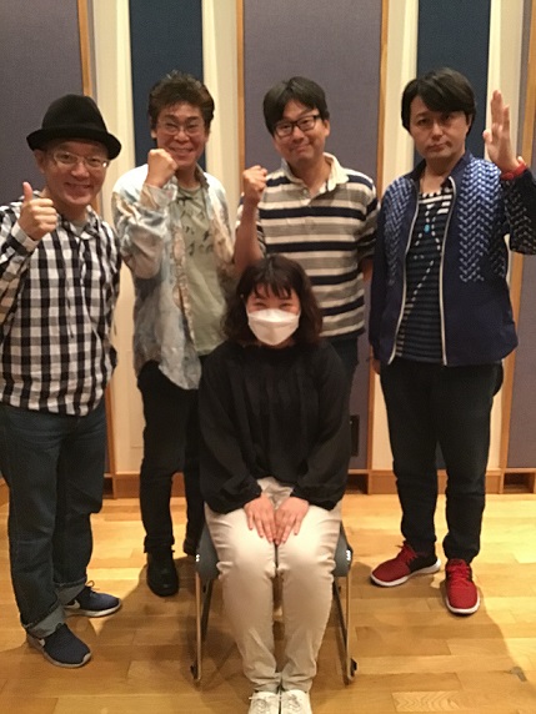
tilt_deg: -14.6
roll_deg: +0.5
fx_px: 640
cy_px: 357
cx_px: 268
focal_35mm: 31
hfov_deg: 45.4
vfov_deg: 58.4
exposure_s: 1/15
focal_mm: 3.3
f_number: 2.4
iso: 320
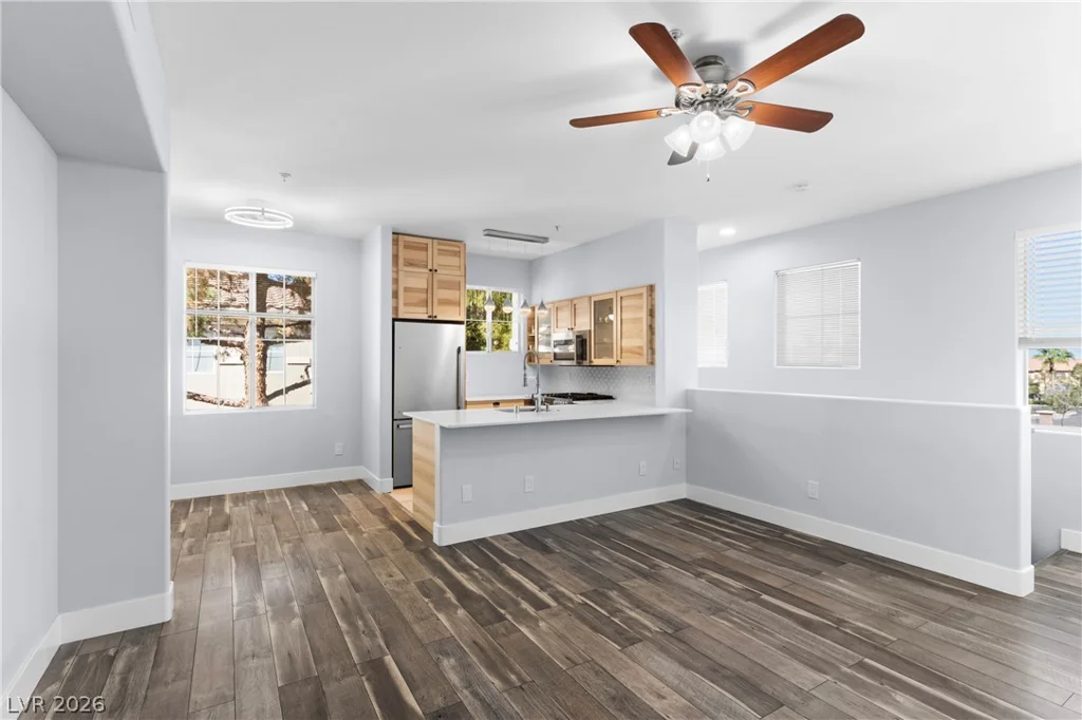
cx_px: 541
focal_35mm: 17
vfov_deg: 70.4
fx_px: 511
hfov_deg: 93.3
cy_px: 360
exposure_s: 1/13
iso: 400
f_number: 8
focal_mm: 17
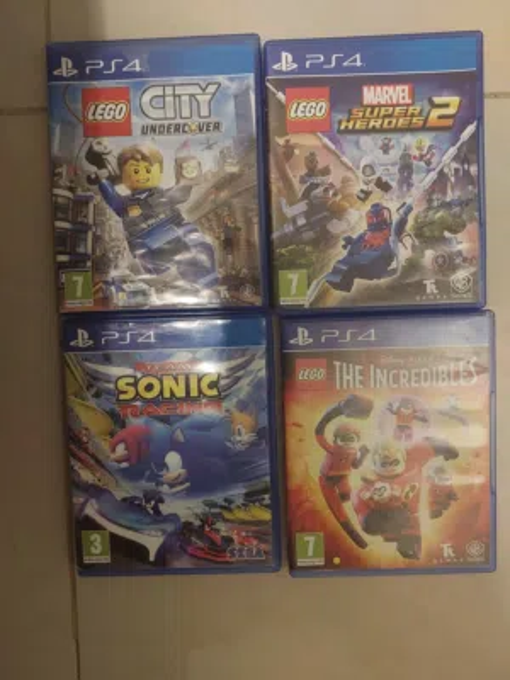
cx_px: 255
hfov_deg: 58.9
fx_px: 452
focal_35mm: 23
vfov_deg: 73.9
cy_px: 340
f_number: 1.8
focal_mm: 5.06
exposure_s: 1/25
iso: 500
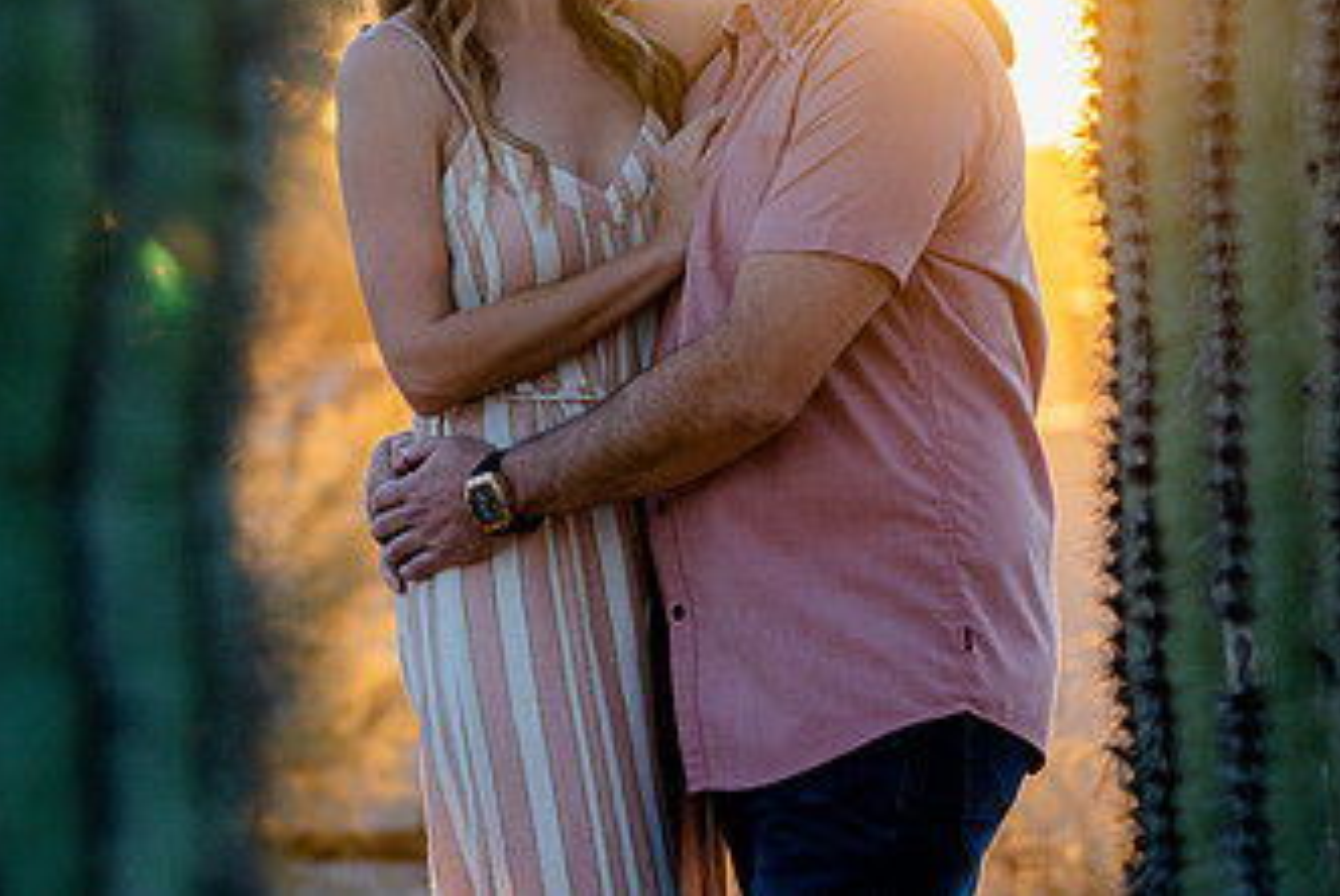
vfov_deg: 6.2
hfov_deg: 9.3
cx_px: 549
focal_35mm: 220
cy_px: 119
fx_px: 8196
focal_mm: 126
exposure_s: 1/250
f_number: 4
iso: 320
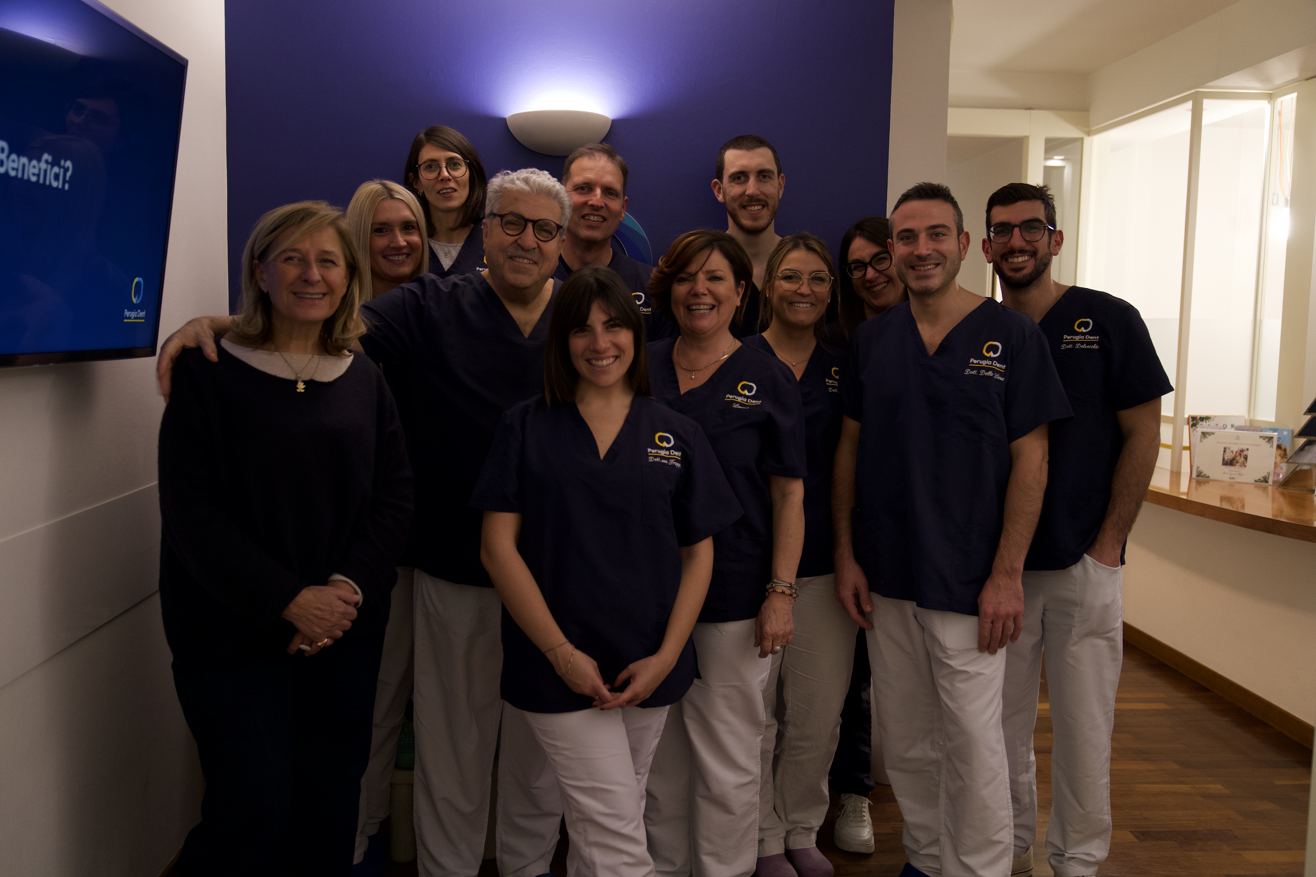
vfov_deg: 40.0
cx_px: 658
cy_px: 438
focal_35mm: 33
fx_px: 1206
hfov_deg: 57.2
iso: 1600
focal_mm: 33
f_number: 2.8
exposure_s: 1/80
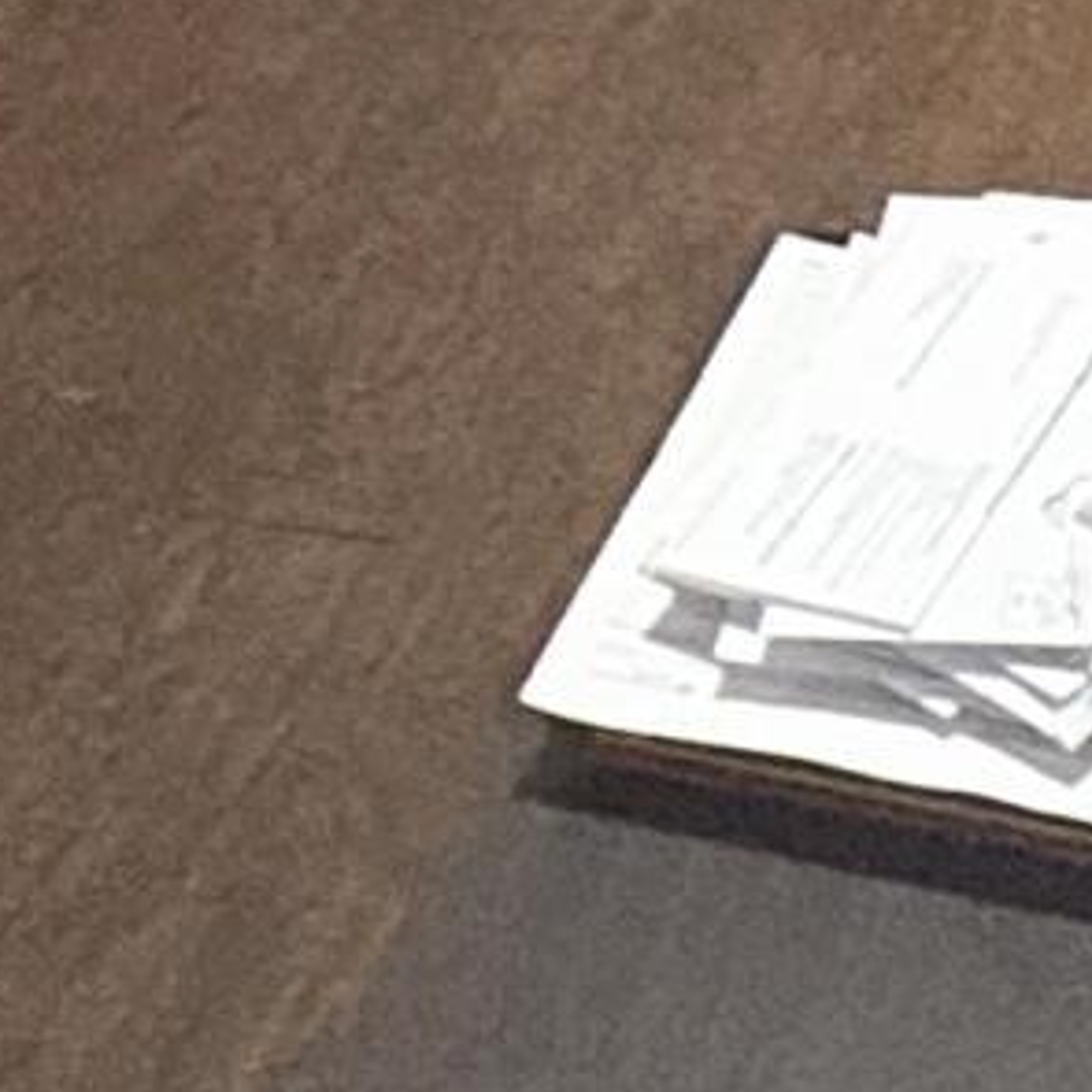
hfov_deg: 13.8
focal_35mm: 126
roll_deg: +1.3
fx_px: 4497
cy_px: -1307
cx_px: 640
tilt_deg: -11.1
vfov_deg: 11.9
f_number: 2.2
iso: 640
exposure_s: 1/60
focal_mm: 2.22
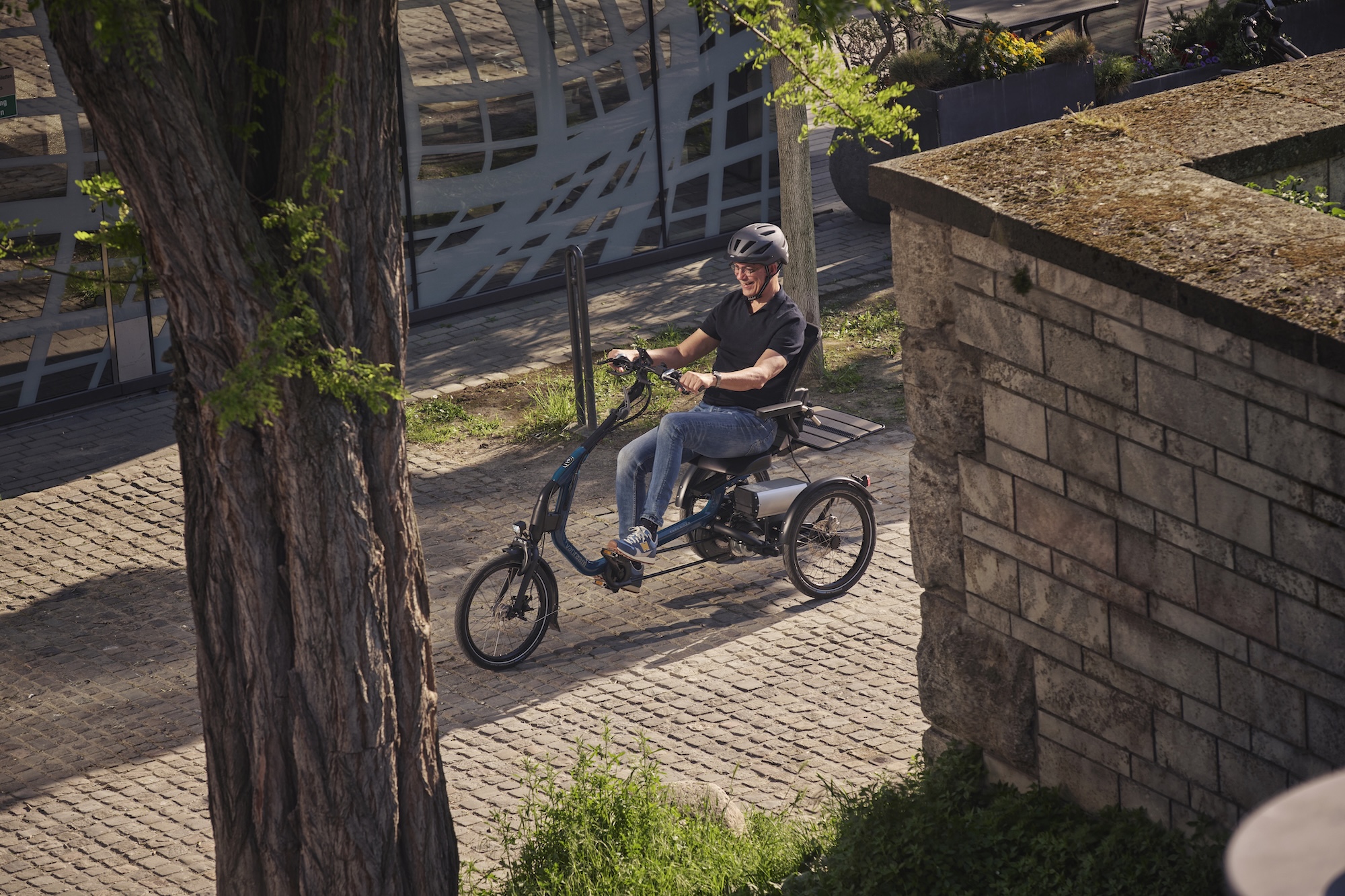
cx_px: 672
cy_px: 448
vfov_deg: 8.6
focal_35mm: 160
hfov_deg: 12.8
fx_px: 5977
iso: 200
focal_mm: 160
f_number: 6.3
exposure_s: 1/400
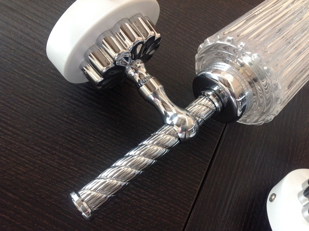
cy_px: 116
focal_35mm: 35
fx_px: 312
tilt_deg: -66.1
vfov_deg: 40.6
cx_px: 154
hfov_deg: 52.7
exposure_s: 1/40
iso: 64
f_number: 2.4
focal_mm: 4.28
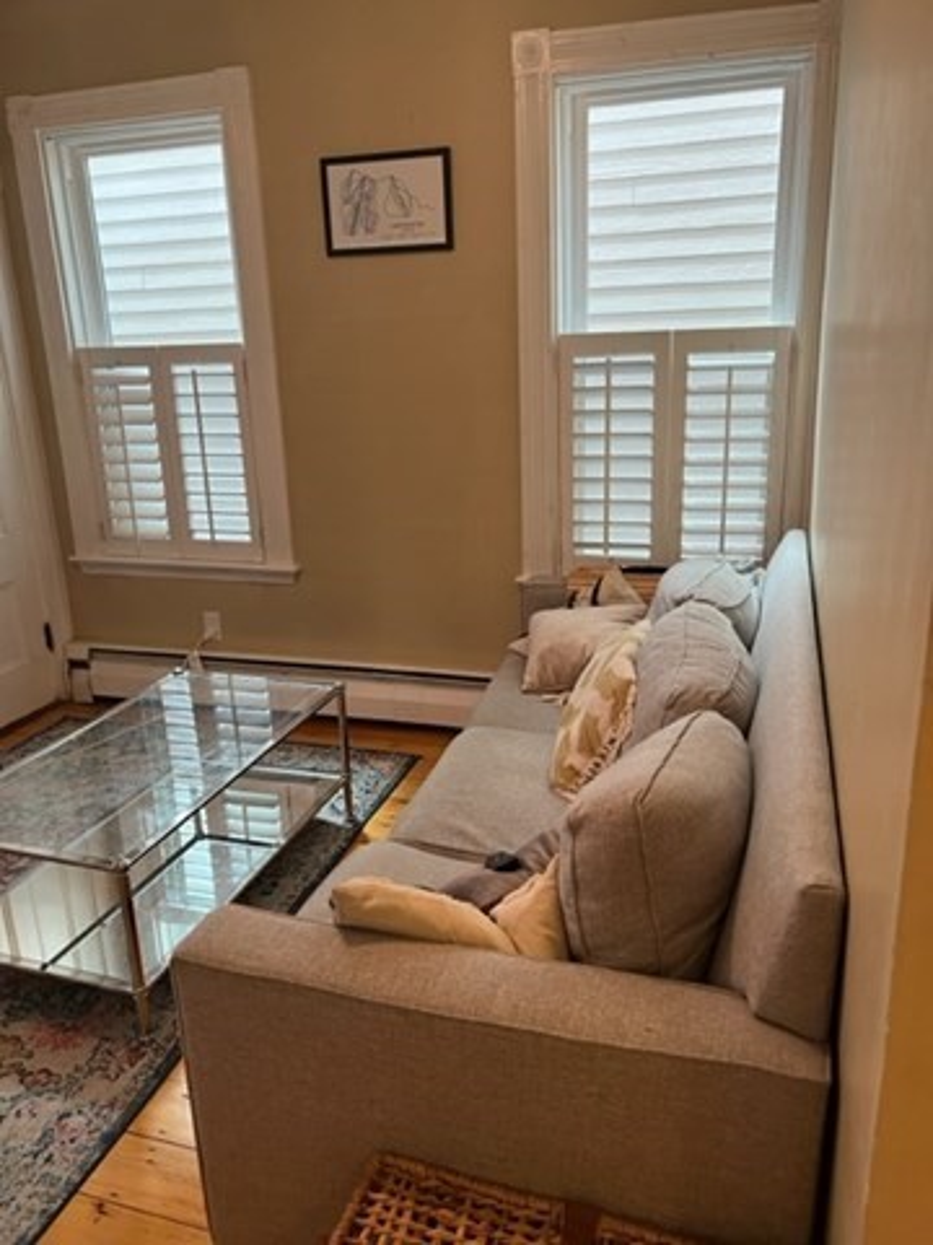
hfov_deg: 53.1
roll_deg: +3.3
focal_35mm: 26
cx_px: 466
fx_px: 934
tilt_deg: -14.5
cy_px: 622
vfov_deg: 67.3
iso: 160
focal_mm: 5.7
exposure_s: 1/60
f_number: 1.5
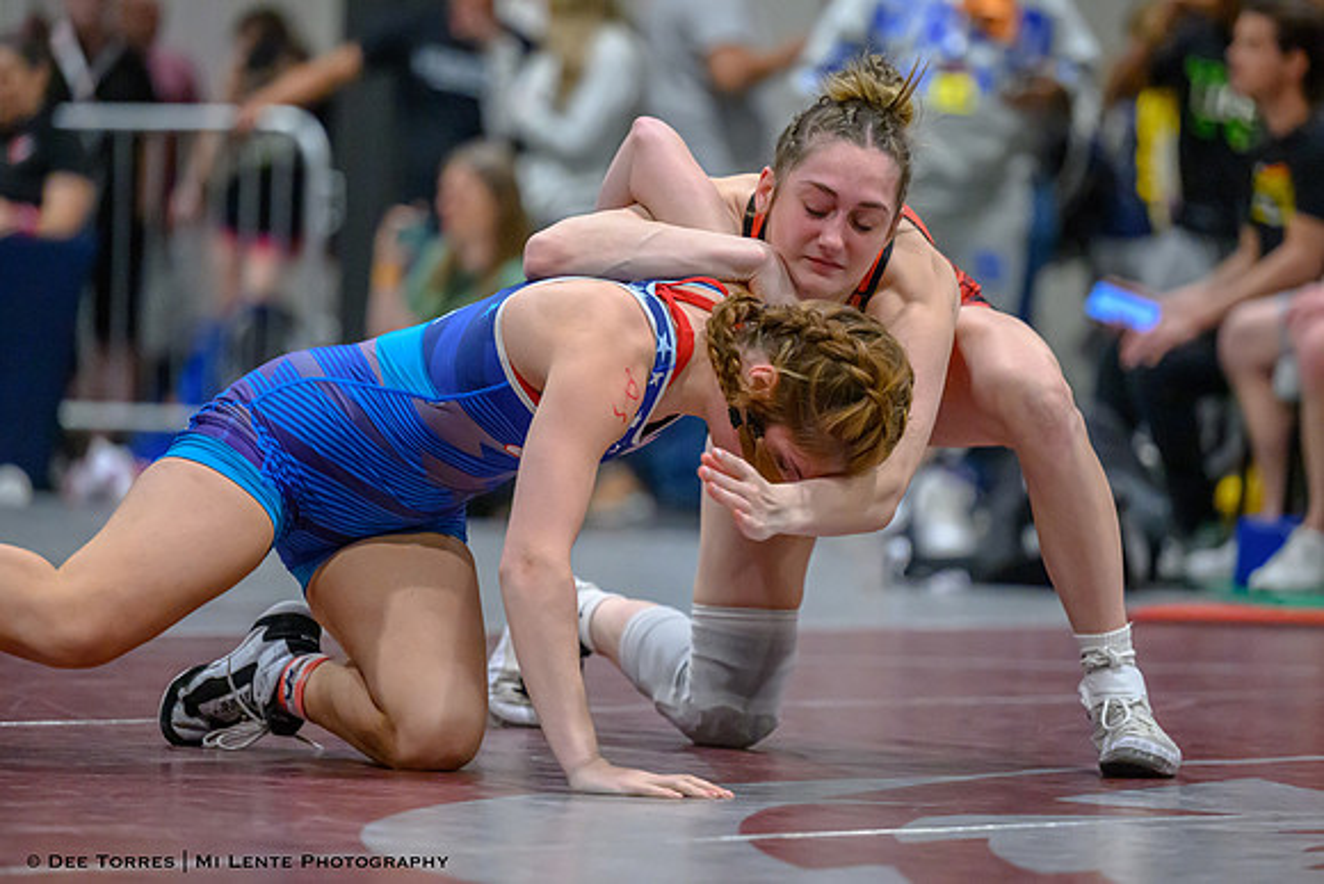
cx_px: 758
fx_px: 7449
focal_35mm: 203
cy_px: 430
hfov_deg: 10.2
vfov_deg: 6.8
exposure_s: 1/640
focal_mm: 165
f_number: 2.8
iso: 8000
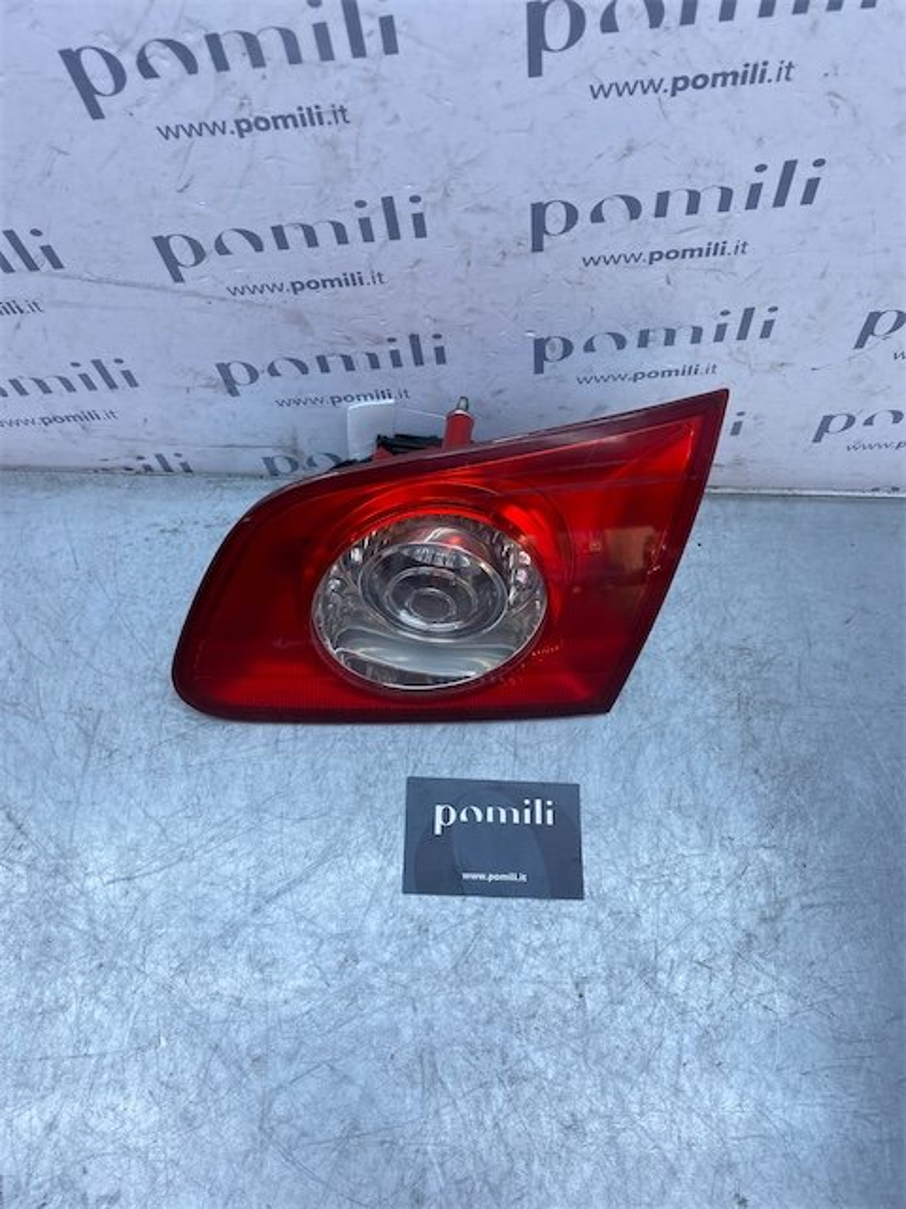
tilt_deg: -66.1
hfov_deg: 53.1
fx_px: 907
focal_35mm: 26
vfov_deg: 67.3
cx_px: 453
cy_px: 604
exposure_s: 1/1114
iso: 32
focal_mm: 4.25
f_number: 1.8
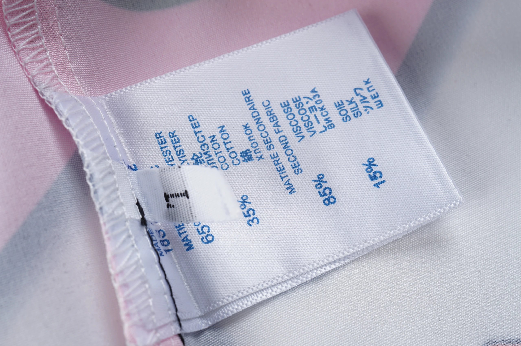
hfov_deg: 39.6
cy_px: 173
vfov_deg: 26.9
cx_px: 260
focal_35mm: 50
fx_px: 723
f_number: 10
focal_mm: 50
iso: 160
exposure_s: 1/100
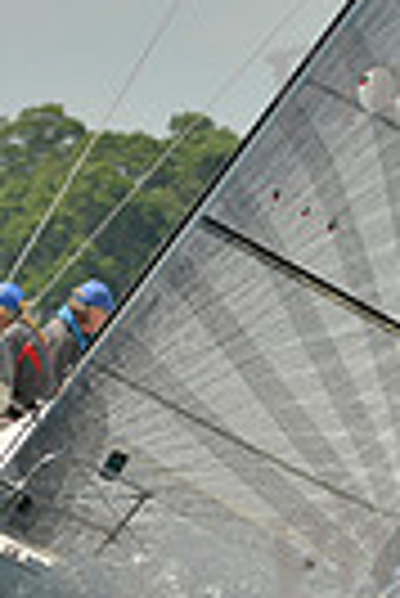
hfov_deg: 1.6
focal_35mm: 873
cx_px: 36
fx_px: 14511
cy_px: 321
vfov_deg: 2.4
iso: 280
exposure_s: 1/1250
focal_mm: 200
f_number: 7.1
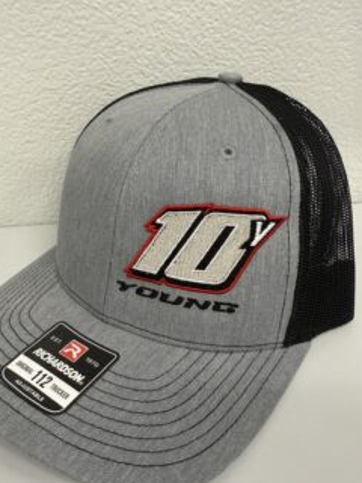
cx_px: 172
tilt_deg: -34.9
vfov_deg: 59.5
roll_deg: +1.2
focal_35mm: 30
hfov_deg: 46.8
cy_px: 287
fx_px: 418
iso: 250
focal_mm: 2.22
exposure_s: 1/60
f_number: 2.2
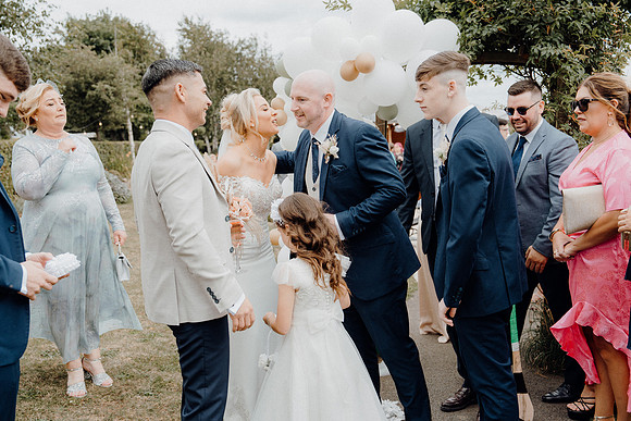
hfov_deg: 51.9
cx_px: 316
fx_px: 649
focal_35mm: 37
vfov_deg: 36.0
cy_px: 210
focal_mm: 37
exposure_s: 1/500
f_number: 3.5
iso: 125
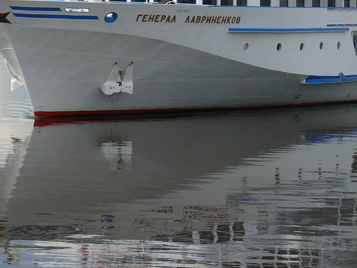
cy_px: -25
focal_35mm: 188
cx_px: 307
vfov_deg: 7.8
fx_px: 1939
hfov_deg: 10.5
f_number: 7.1
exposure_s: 1/500
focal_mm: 15.7
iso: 100
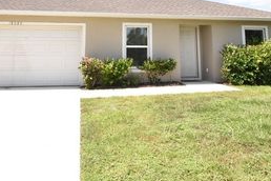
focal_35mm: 33
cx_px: 121
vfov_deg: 36.3
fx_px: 252
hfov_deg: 56.4
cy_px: 8
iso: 1600
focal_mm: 11.5
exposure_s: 1/200
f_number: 25
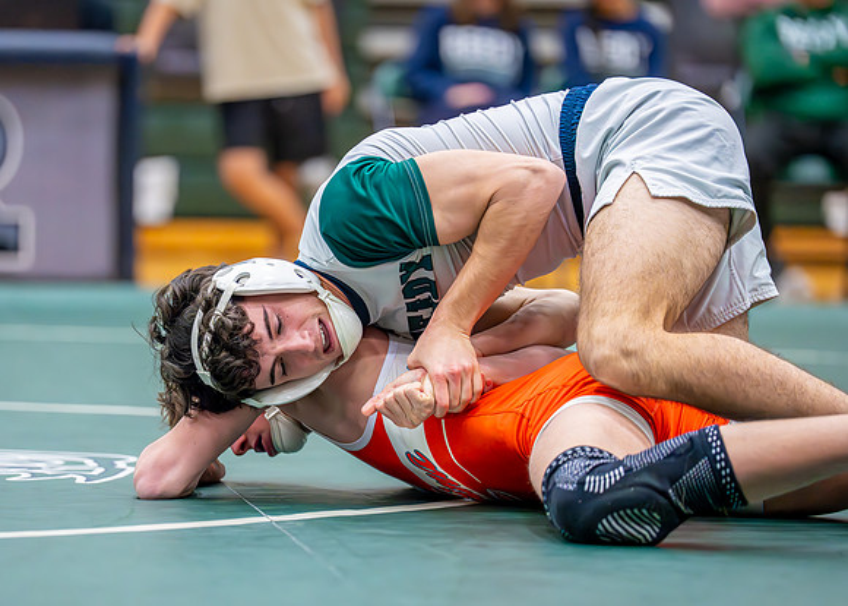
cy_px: 328
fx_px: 4578
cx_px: 333
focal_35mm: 190
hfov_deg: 10.6
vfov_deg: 7.6
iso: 6400
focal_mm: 157
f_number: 2.8
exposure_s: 1/1000
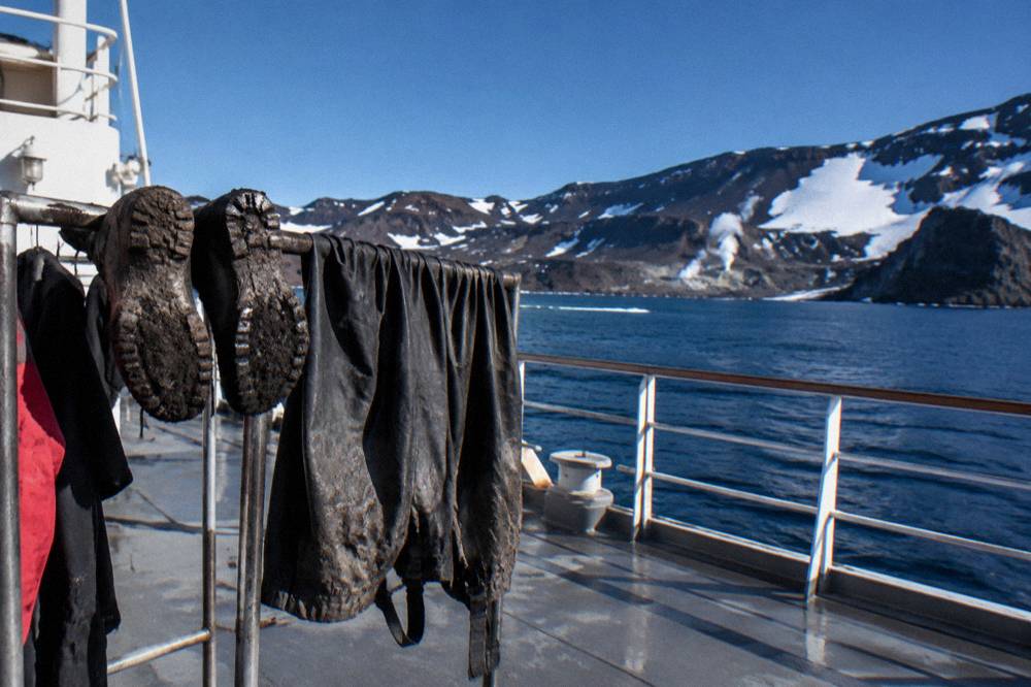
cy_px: 344
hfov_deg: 28.9
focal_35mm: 70
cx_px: 516
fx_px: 2004
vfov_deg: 19.4
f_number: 5
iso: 500
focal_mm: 70
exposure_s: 1/1250
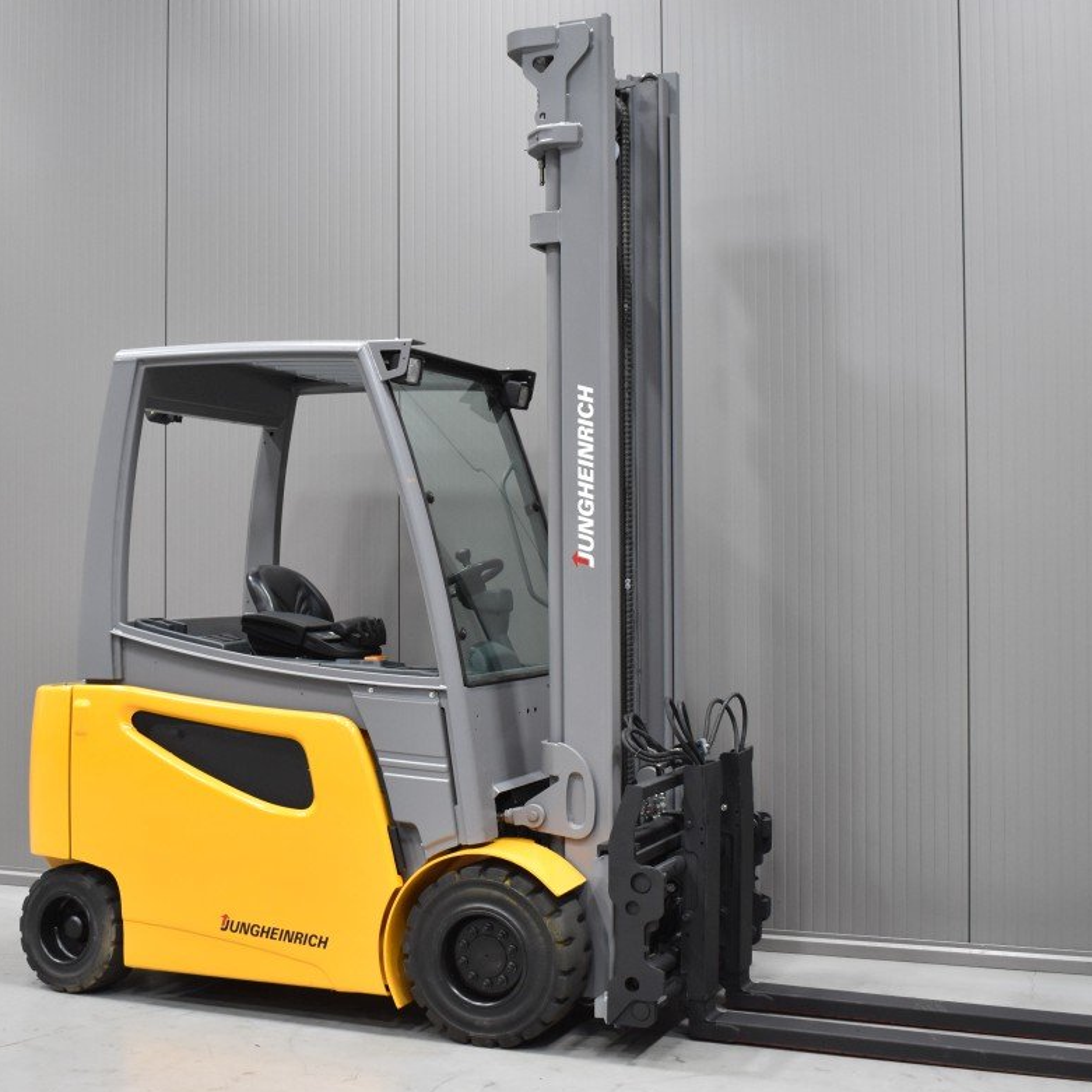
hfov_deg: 36.0
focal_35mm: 47
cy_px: 549
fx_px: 1677
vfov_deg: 36.1
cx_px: 473
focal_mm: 24
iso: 1250
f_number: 5
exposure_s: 1/40
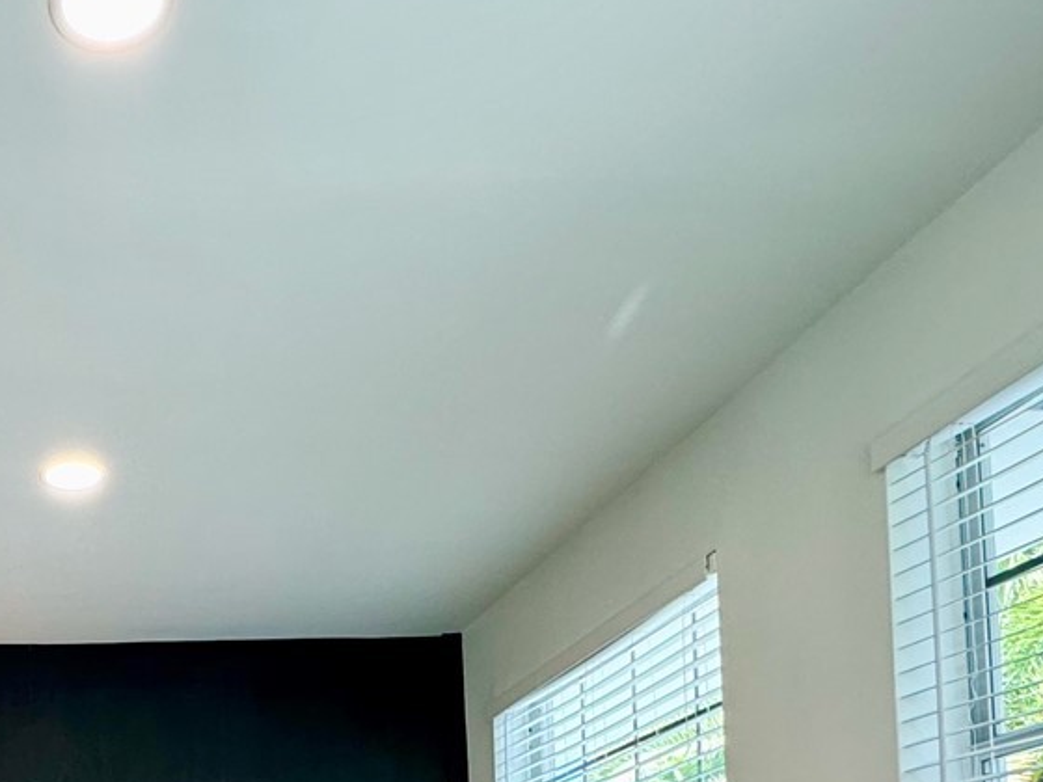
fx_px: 1205
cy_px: 972
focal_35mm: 40
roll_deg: +0.8
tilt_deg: +0.7
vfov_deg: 29.9
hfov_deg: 41.0
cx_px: 7
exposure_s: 1/120
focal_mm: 2.22
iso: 160
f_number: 2.2
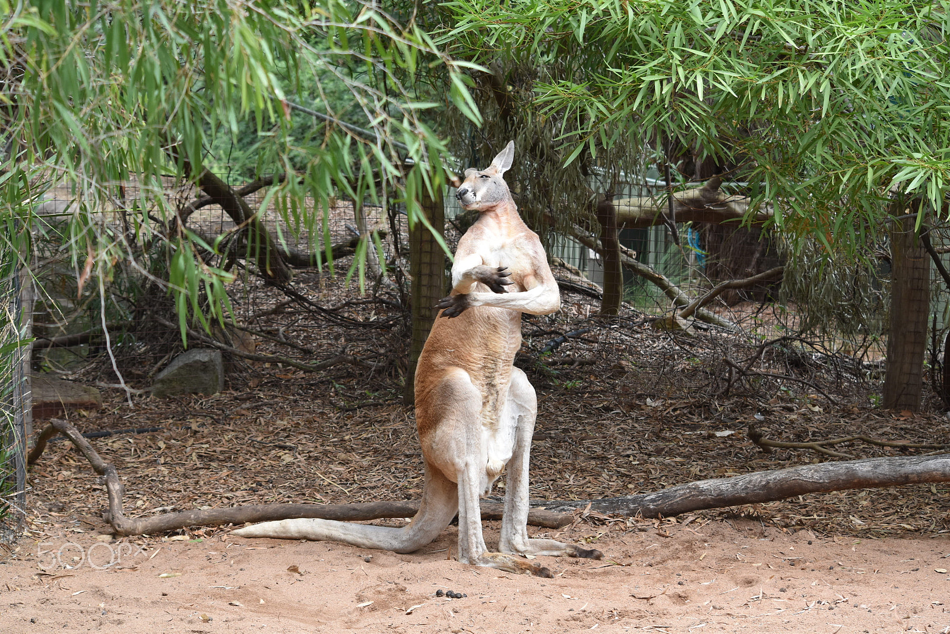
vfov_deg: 16.6
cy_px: 317
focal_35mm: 82
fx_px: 2178
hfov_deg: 24.6
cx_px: 475
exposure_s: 1/200
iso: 400
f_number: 7.1
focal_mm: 55
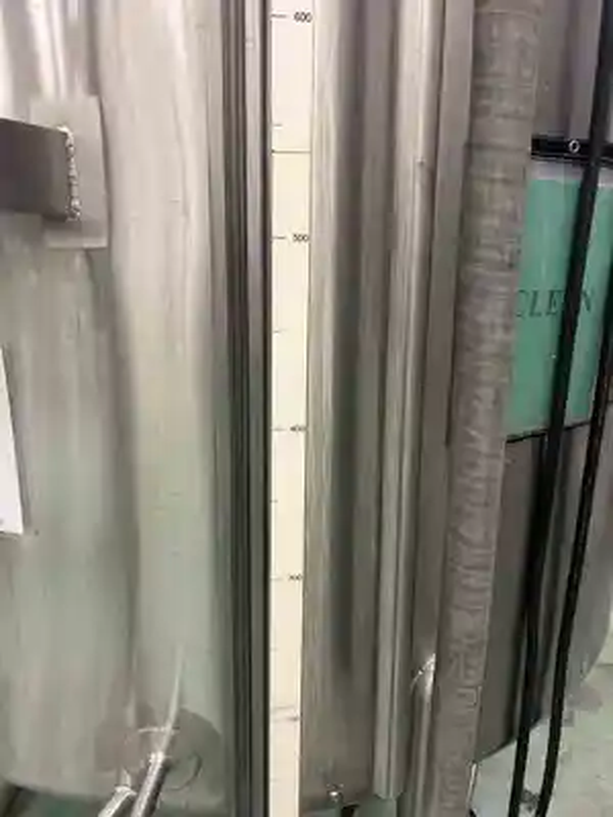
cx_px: 306
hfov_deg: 53.1
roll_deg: -2.2
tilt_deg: -16.4
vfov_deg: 67.3
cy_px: 408
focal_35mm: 26
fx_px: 614
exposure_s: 1/60
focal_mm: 5.7
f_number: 1.5
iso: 200
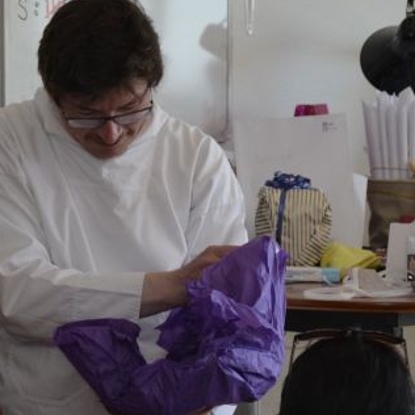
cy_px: 176
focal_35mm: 193
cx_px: -4
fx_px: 2618
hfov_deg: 9.0
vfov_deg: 9.1
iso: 200
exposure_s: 1/100
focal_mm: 60
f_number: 5.6
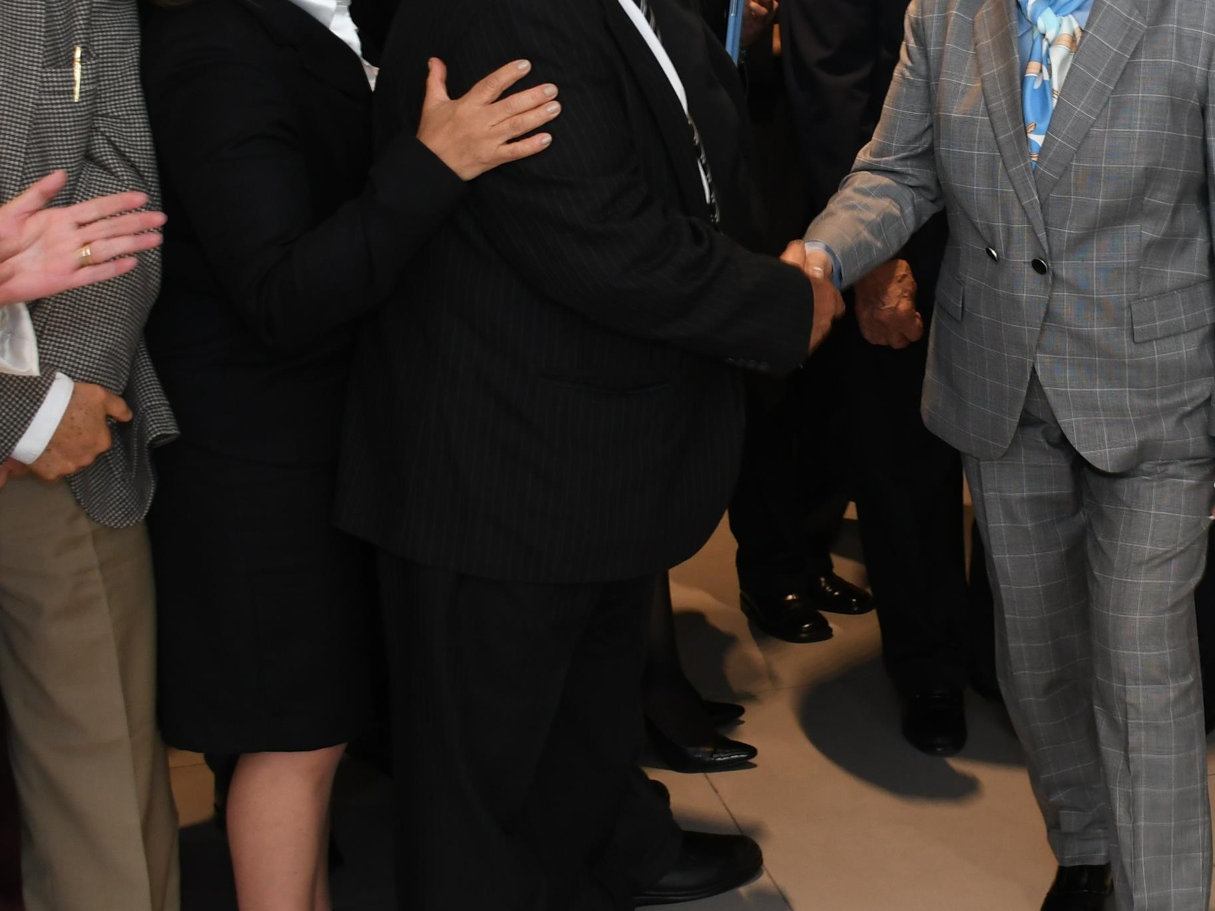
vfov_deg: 22.1
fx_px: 2317
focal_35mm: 66
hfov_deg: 28.6
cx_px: 1012
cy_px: 268
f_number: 3.5
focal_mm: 20
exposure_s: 1/100
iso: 800
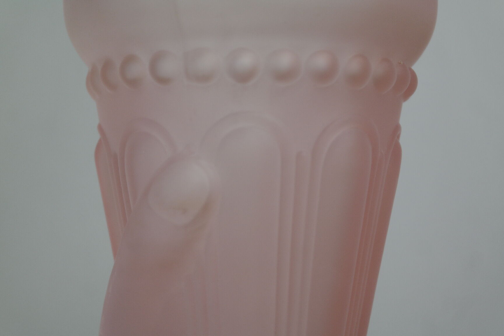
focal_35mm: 77
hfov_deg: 26.3
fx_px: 1078
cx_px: 252
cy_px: 168
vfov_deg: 17.7
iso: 400
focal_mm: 50
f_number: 5.6
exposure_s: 1/80
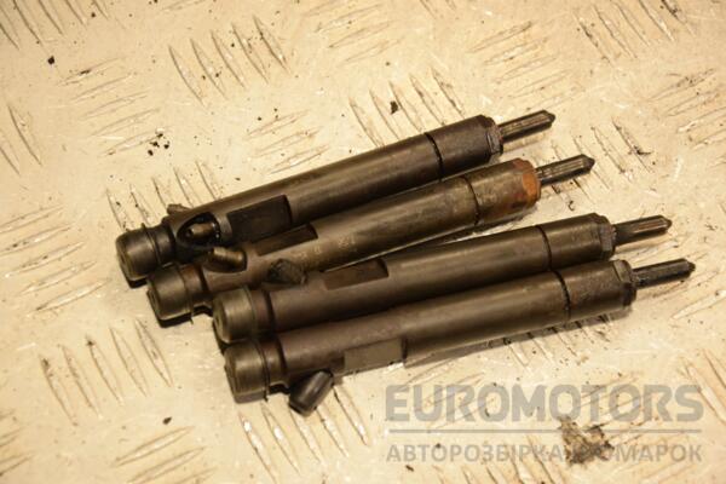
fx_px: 2117
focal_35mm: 105
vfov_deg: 13.0
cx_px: 363
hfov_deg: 19.5
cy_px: 242
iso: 800
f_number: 5.3
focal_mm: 70
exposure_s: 1/200
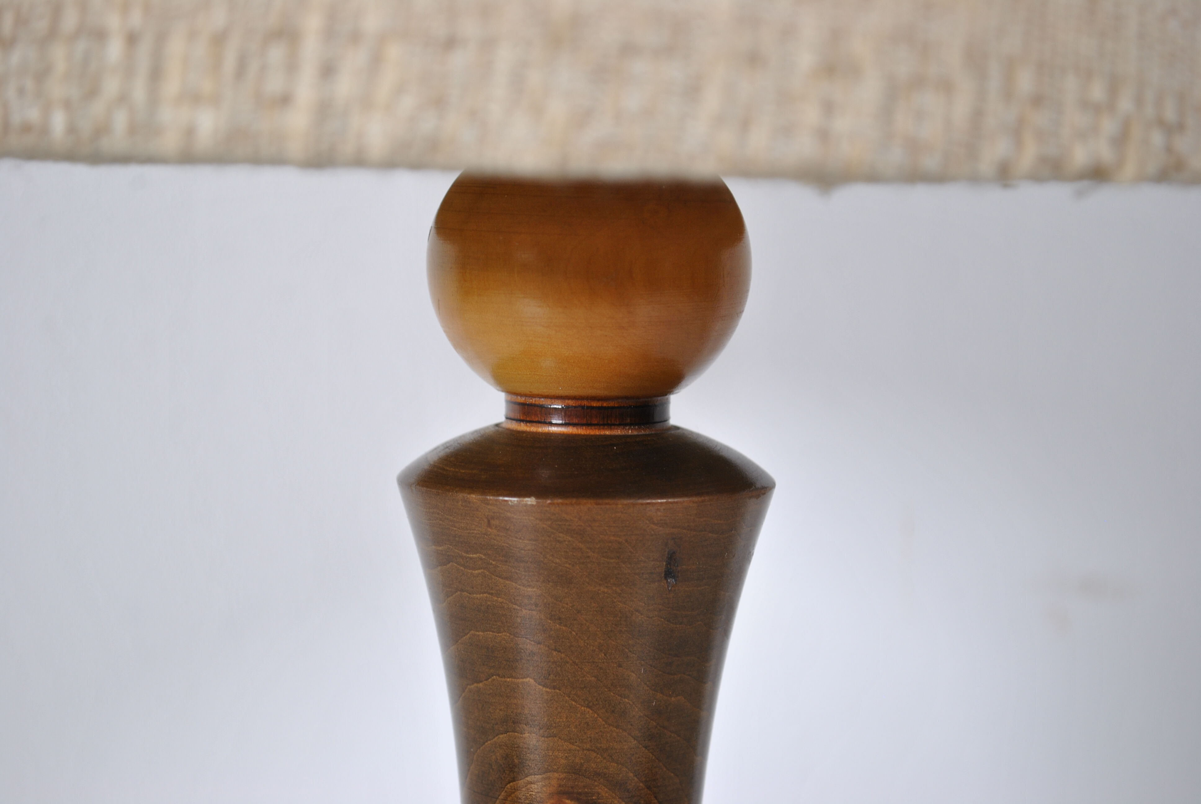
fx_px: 2756
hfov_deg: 24.6
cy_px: 402
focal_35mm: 82
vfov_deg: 16.6
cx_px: 600
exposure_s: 1/80
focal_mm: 55
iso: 200
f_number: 5.6
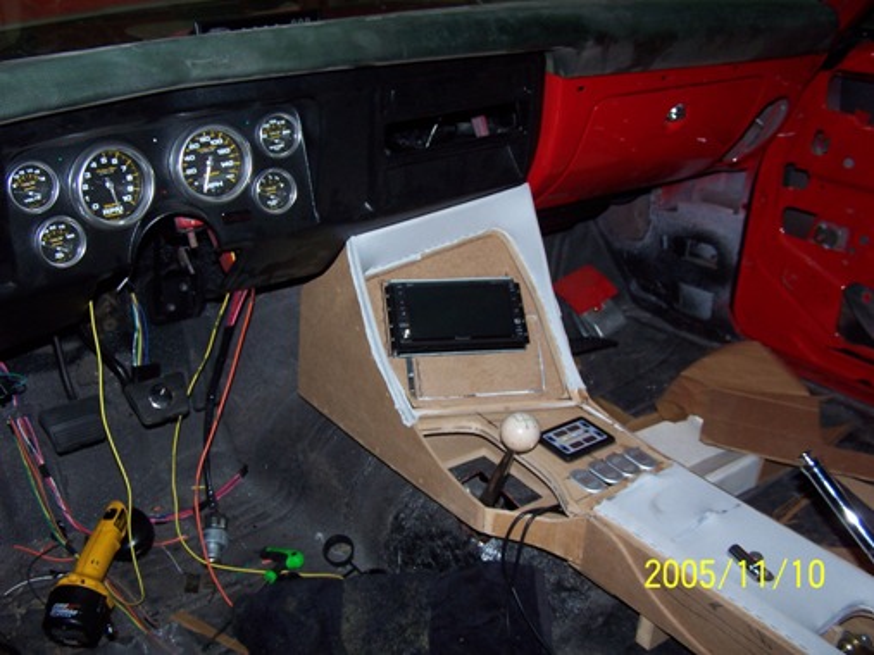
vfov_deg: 37.7
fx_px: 959
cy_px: 328
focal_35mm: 38
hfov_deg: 49.0
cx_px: 437
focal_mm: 6.3
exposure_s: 1/60
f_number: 2.8
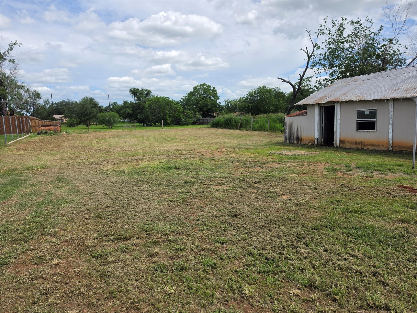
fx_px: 277
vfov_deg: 58.9
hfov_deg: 73.9
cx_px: 208
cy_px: 156
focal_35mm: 23
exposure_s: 1/7622
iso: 64
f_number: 1.4
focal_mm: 6.5
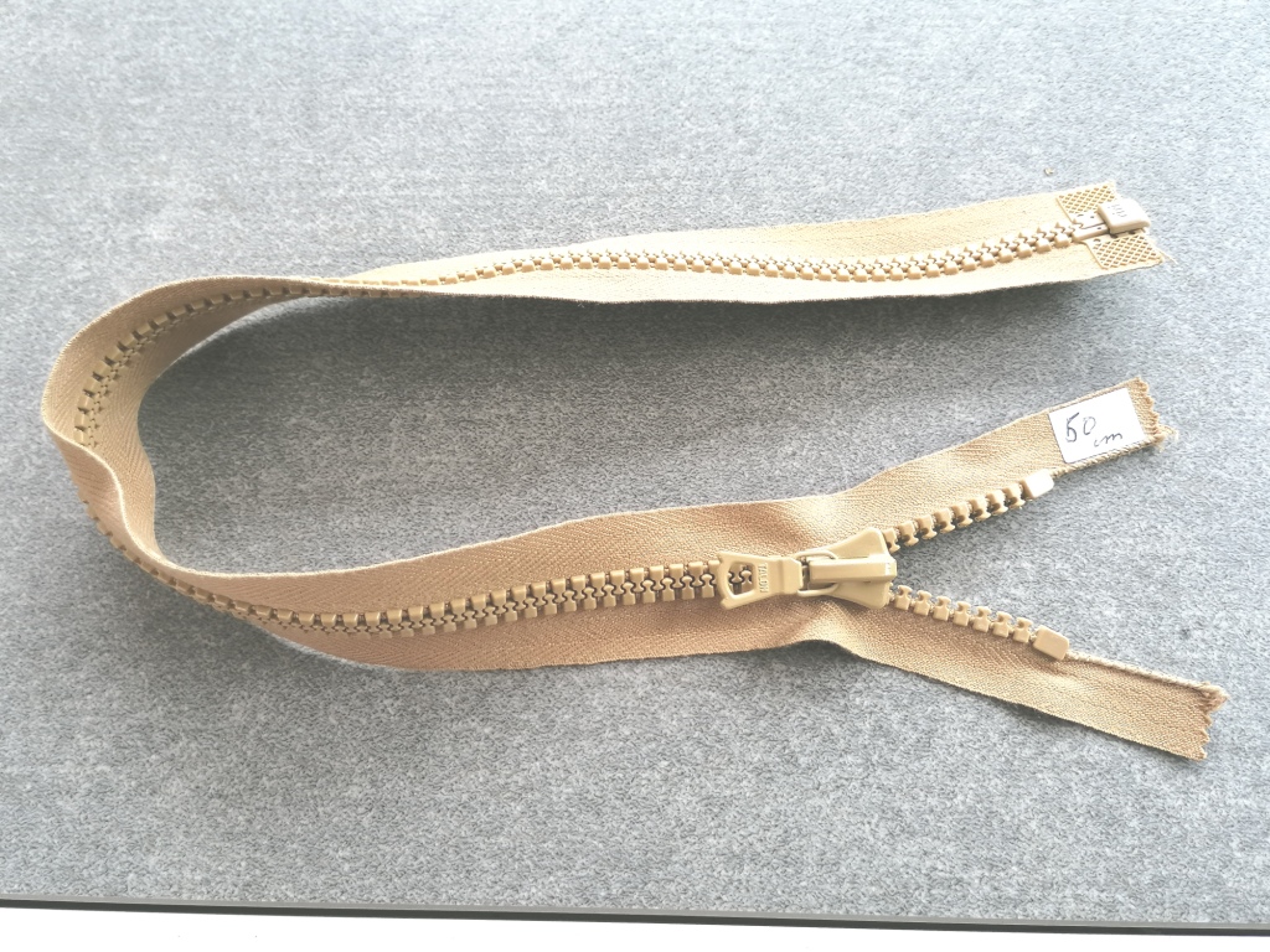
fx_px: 1137
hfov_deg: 58.4
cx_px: 635
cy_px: 476
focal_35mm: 31
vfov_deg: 45.4
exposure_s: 1/120
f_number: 1.8
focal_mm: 4.75
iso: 64
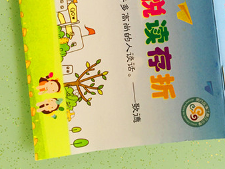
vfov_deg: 23.5
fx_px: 390
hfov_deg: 30.7
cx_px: 204
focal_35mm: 60
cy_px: 2
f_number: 2.2
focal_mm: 4.15
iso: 32
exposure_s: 1/199
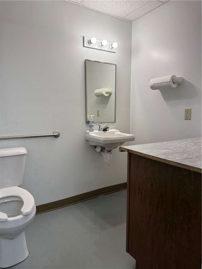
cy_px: 134
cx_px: 101
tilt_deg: -6.7
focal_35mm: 24
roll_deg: -0.6
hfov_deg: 56.8
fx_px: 187
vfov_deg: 71.6
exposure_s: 1/144
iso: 80
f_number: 1.78
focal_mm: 6.76
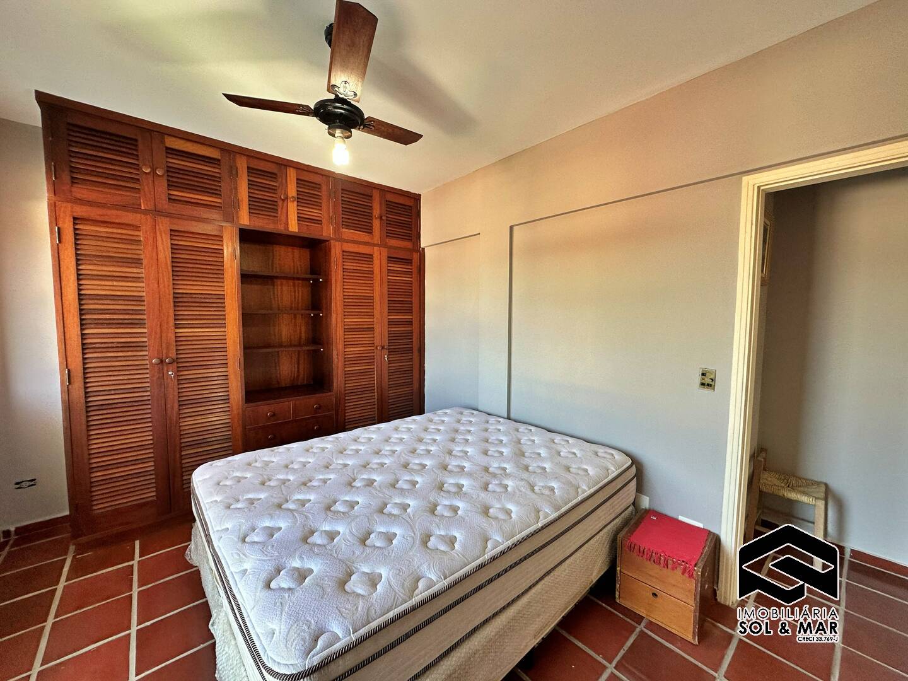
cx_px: 454
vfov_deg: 85.7
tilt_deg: -3.8
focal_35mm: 14
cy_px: 340
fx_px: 367
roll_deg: -0.5
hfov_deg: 102.1
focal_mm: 2.22
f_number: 2.2
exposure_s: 1/120
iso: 125
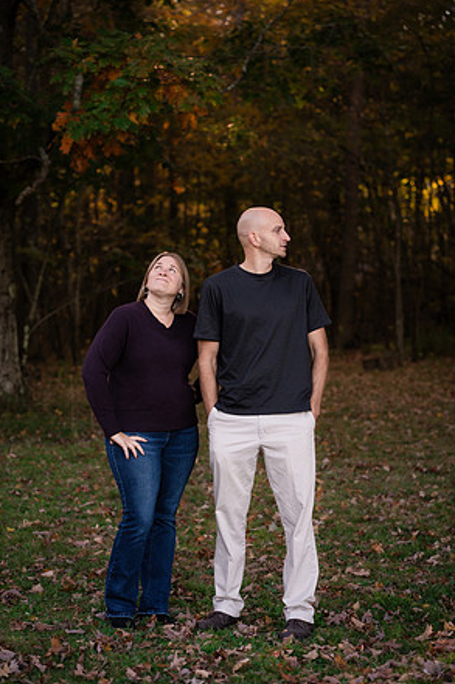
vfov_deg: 23.4
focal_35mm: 87
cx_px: 225
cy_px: 342
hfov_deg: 15.7
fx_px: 1651
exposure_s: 1/400
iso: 320
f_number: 3.5
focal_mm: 85
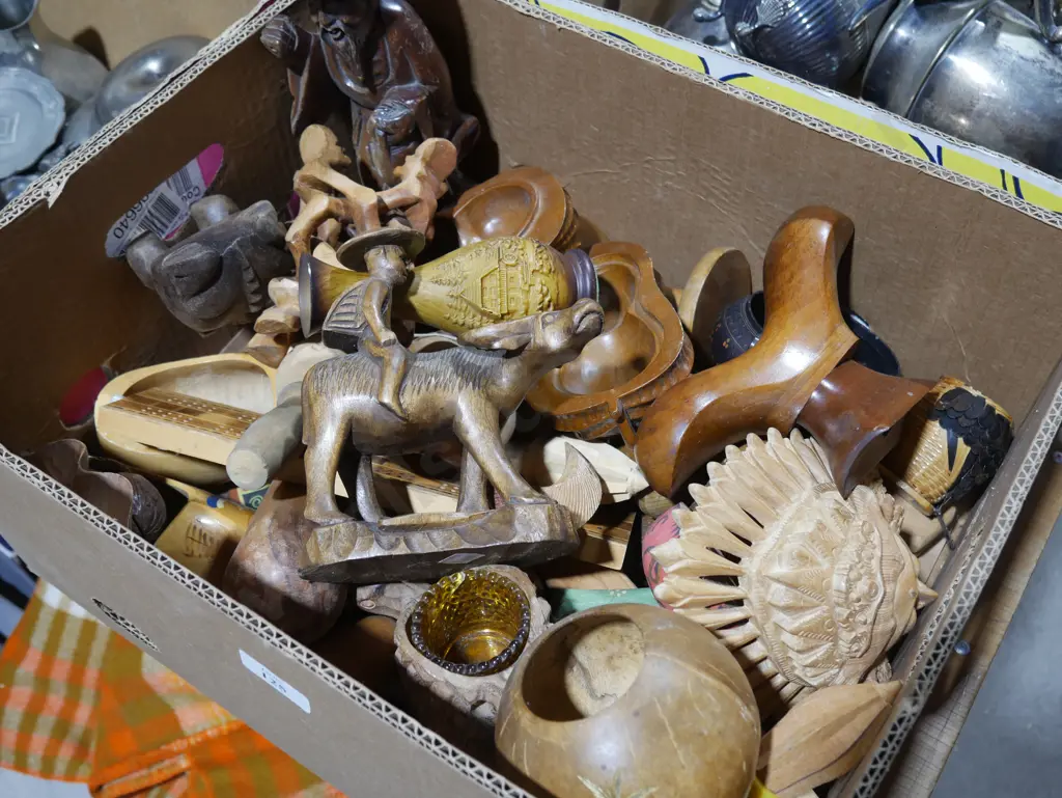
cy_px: 399
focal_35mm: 38
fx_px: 1166
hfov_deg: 49.0
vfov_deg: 37.8
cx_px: 531
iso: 400
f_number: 4.1
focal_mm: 19
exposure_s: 1/60
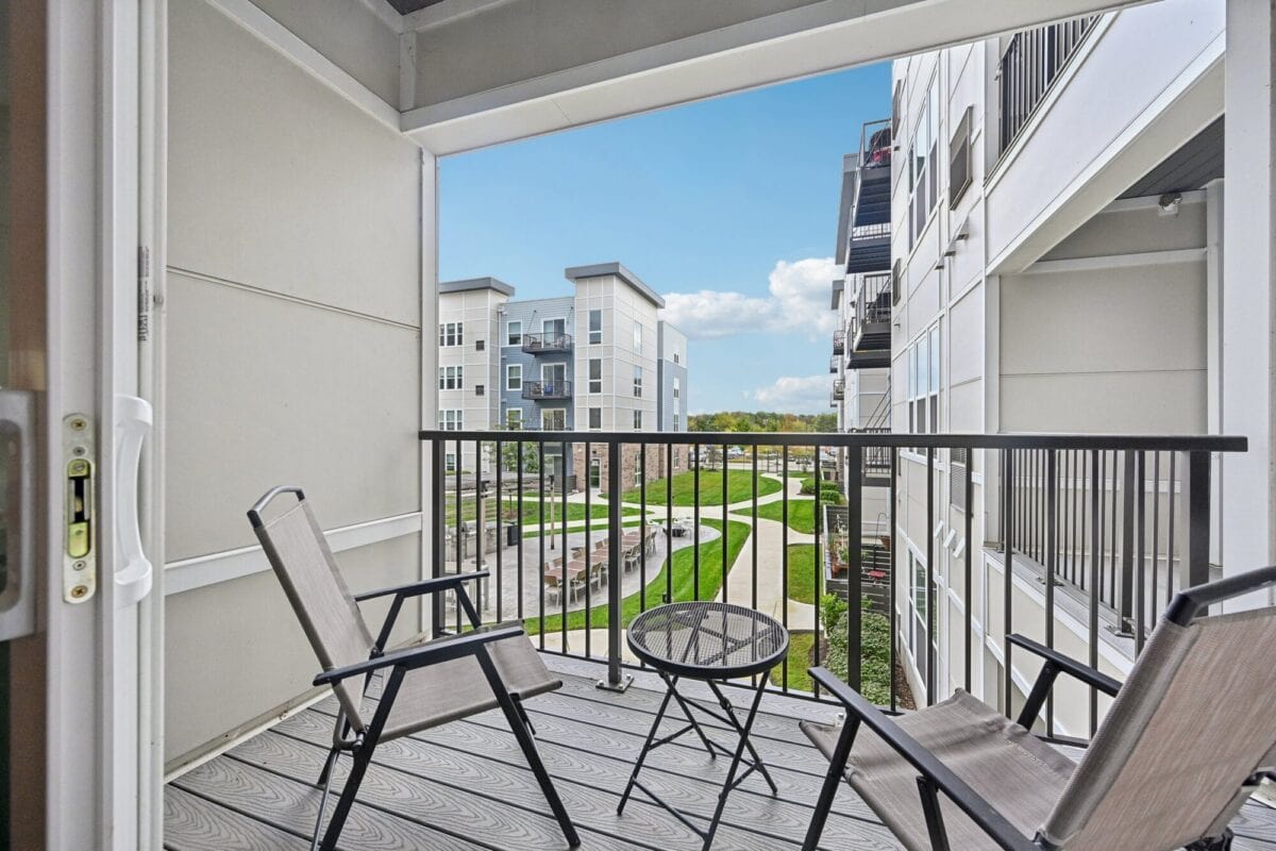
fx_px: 496
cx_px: 638
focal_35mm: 14
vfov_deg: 81.2
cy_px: 426
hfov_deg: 104.3
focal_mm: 14
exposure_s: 1/200
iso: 800
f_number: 8
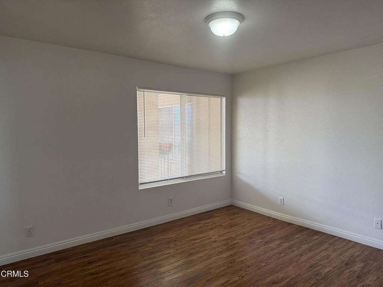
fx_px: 266
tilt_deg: -2.3
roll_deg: -0.5
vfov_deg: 56.8
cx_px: 192
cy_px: 144
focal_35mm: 24
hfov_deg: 71.6
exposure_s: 1/120
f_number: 1.78
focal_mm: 6.76
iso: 160
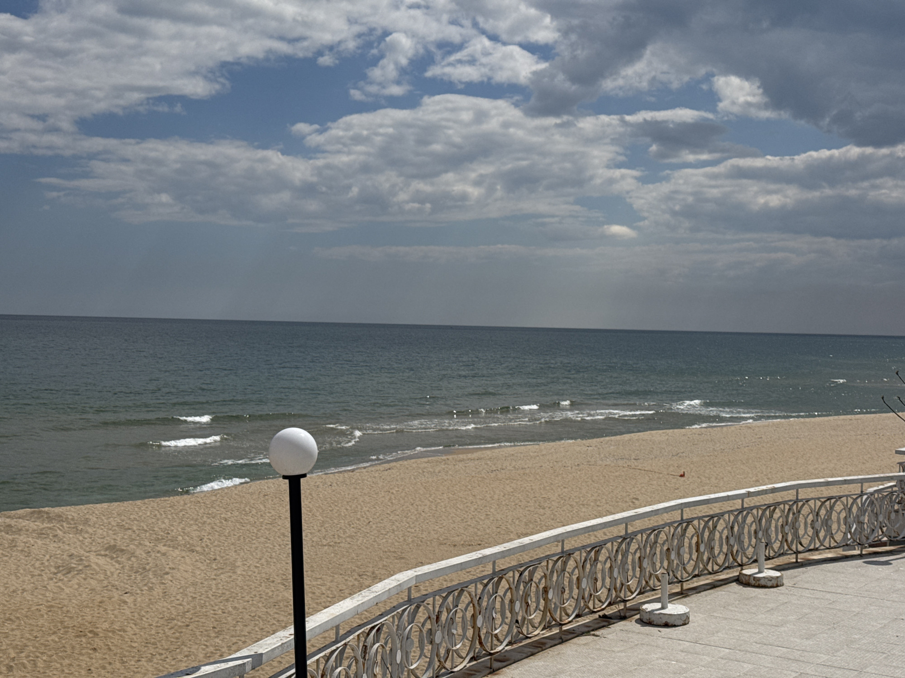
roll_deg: -1.0
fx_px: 1255
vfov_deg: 30.3
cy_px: 339
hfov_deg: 39.7
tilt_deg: -0.7
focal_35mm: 48
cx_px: 452
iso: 64
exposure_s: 1/15385
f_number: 1.78
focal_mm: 6.76
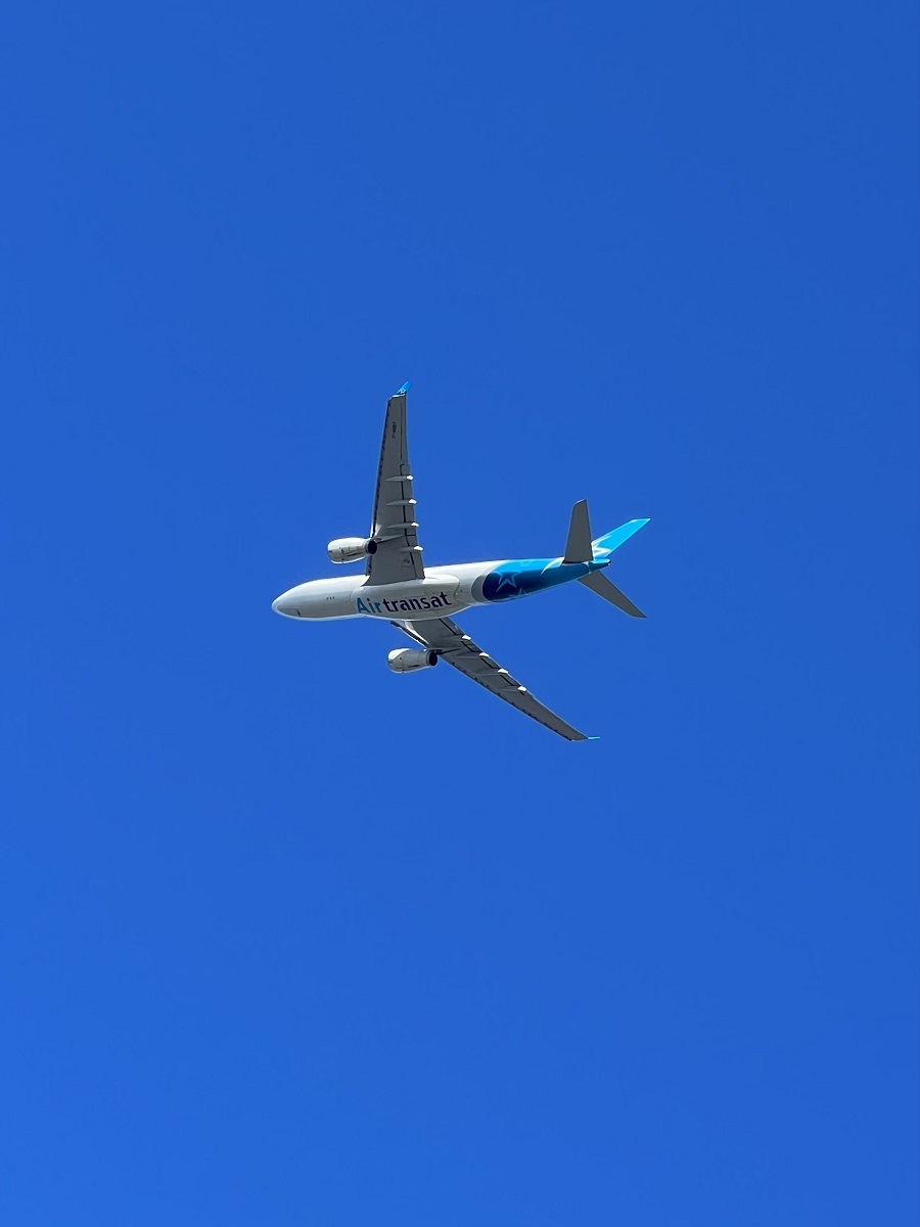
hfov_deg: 19.1
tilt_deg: +48.4
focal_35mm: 77
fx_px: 2729
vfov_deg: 25.3
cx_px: 460
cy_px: 614
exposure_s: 1/354
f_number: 2.8
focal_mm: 9
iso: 32
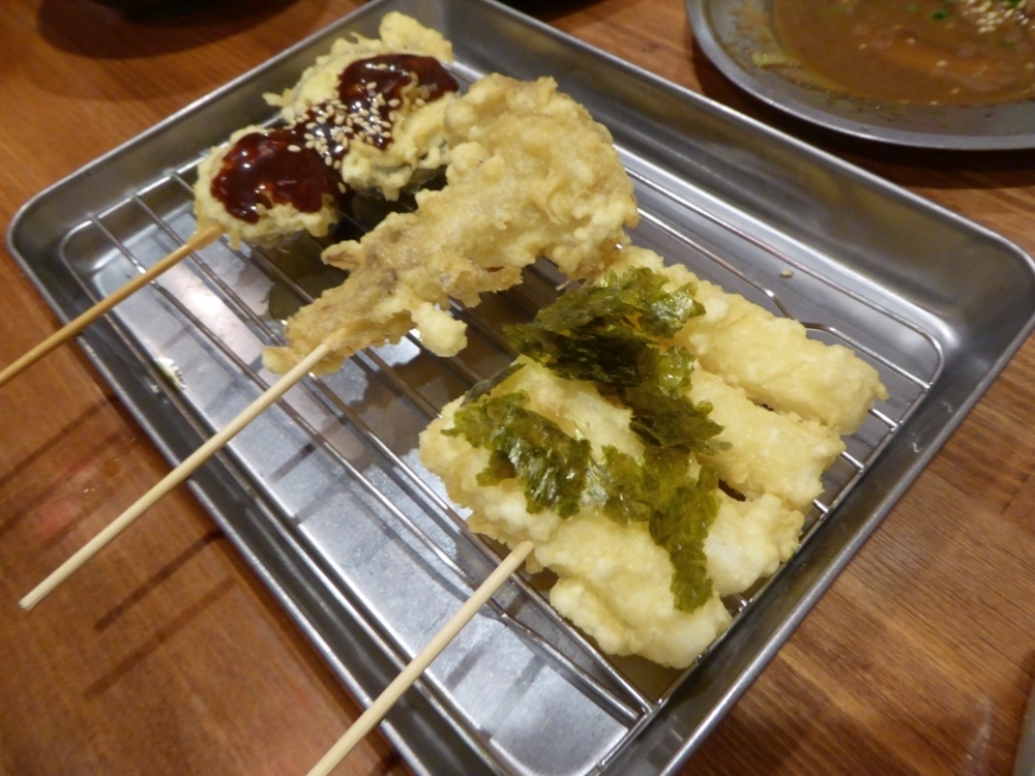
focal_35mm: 24
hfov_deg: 71.6
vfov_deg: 56.8
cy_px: 388
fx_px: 718
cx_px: 518
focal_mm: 4.3
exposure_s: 1/10
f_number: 3.3
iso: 400
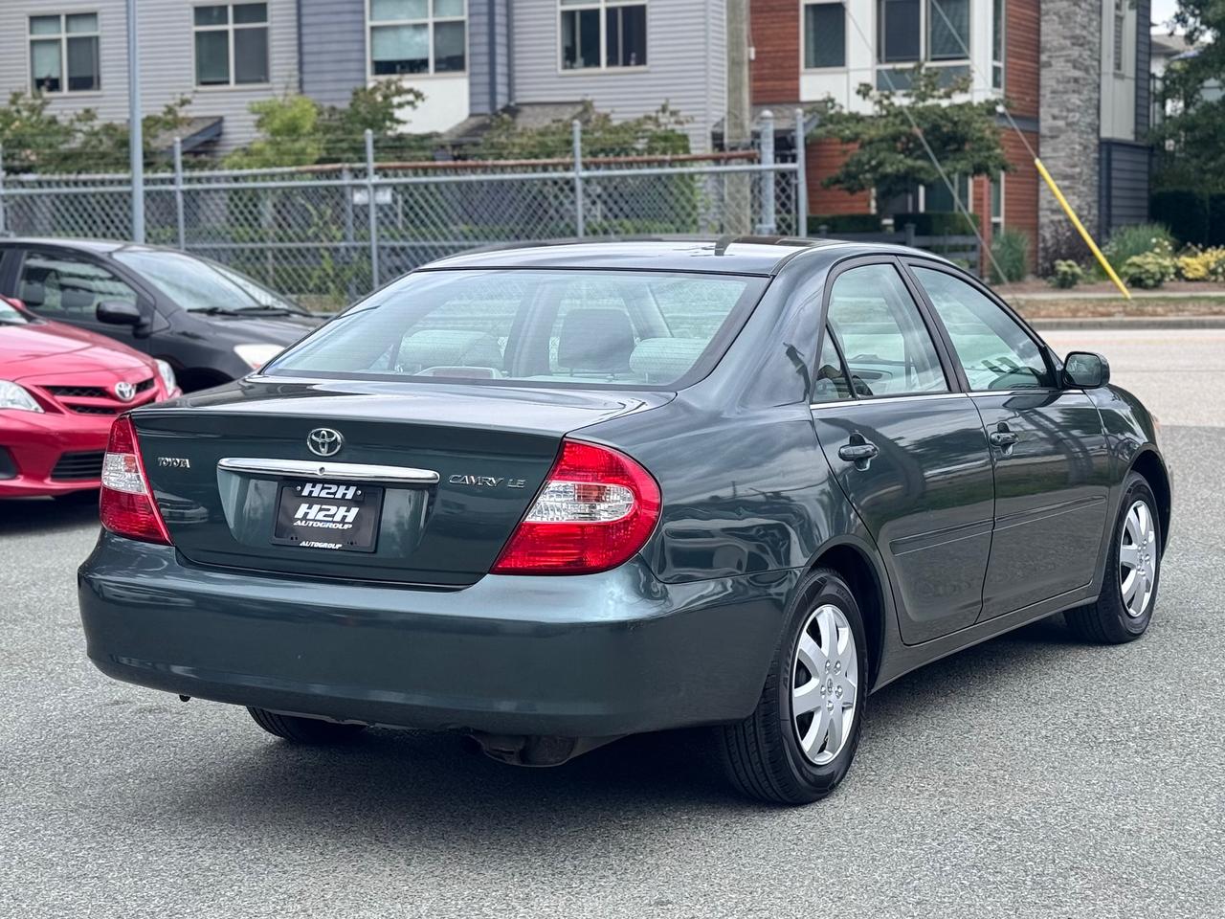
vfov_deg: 30.3
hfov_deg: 39.7
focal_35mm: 48
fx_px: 1699
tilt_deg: -3.0
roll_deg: +1.1
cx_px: 612
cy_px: 460
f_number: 1.78
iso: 64
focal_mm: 6.76
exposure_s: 1/1923
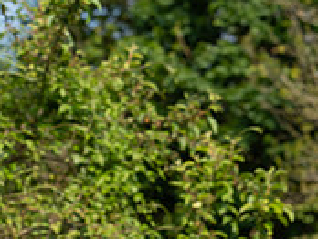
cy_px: 387
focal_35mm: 174
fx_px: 1601
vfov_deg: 8.3
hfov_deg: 11.3
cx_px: 164
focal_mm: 70
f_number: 4
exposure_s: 1/1000
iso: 200
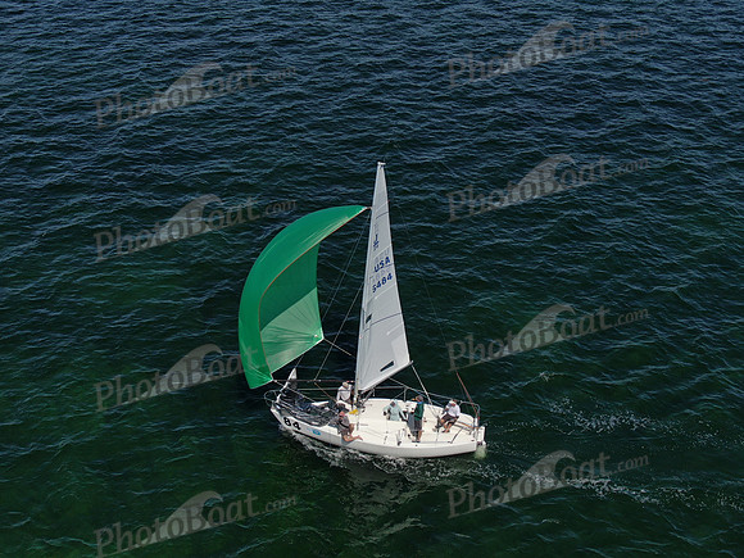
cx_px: 372
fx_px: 1032
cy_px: 279
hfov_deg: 39.7
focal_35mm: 48
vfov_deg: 30.3
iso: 100
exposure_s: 1/1600
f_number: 3.8
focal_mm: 8.6
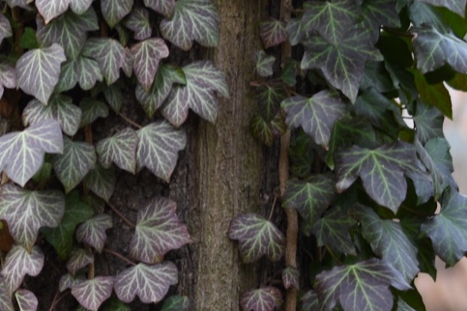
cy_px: -24
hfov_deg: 4.0
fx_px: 6767
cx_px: 189
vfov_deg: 2.6
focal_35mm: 522
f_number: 4
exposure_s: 1/60
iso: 100
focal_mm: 105
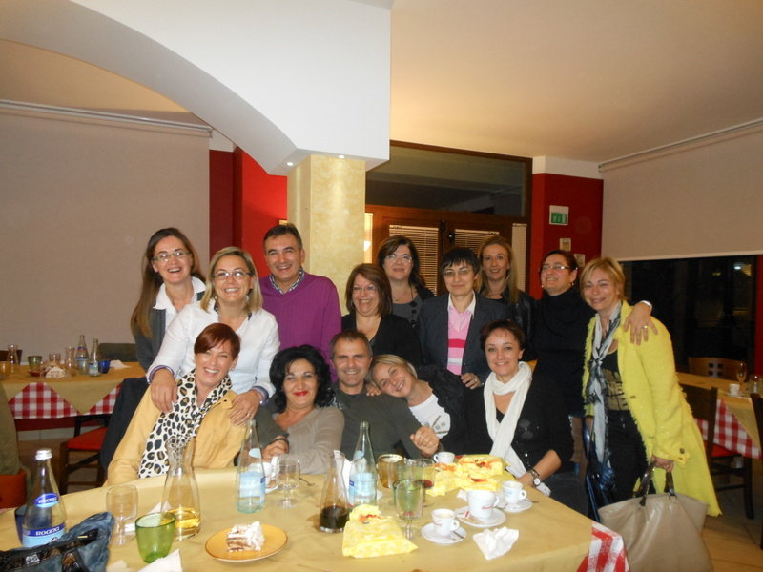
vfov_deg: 54.9
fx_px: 551
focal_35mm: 25
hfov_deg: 69.4
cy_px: 286
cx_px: 382
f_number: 3.2
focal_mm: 4.5
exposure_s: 1/25
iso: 320
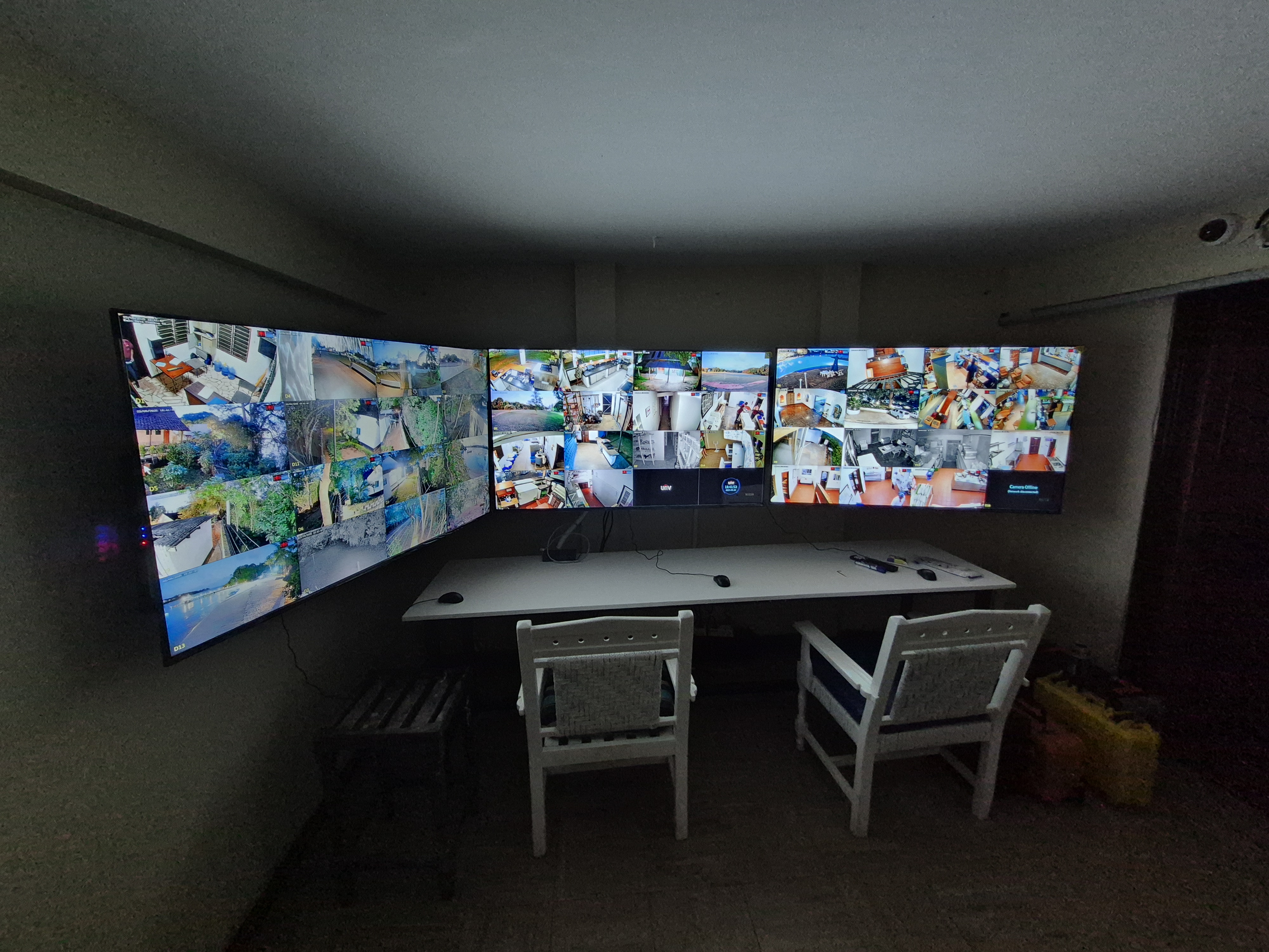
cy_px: 476
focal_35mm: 13
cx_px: 634
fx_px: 477
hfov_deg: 106.2
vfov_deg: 89.9
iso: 640
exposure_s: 1/60
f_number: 2.2
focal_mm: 1.74
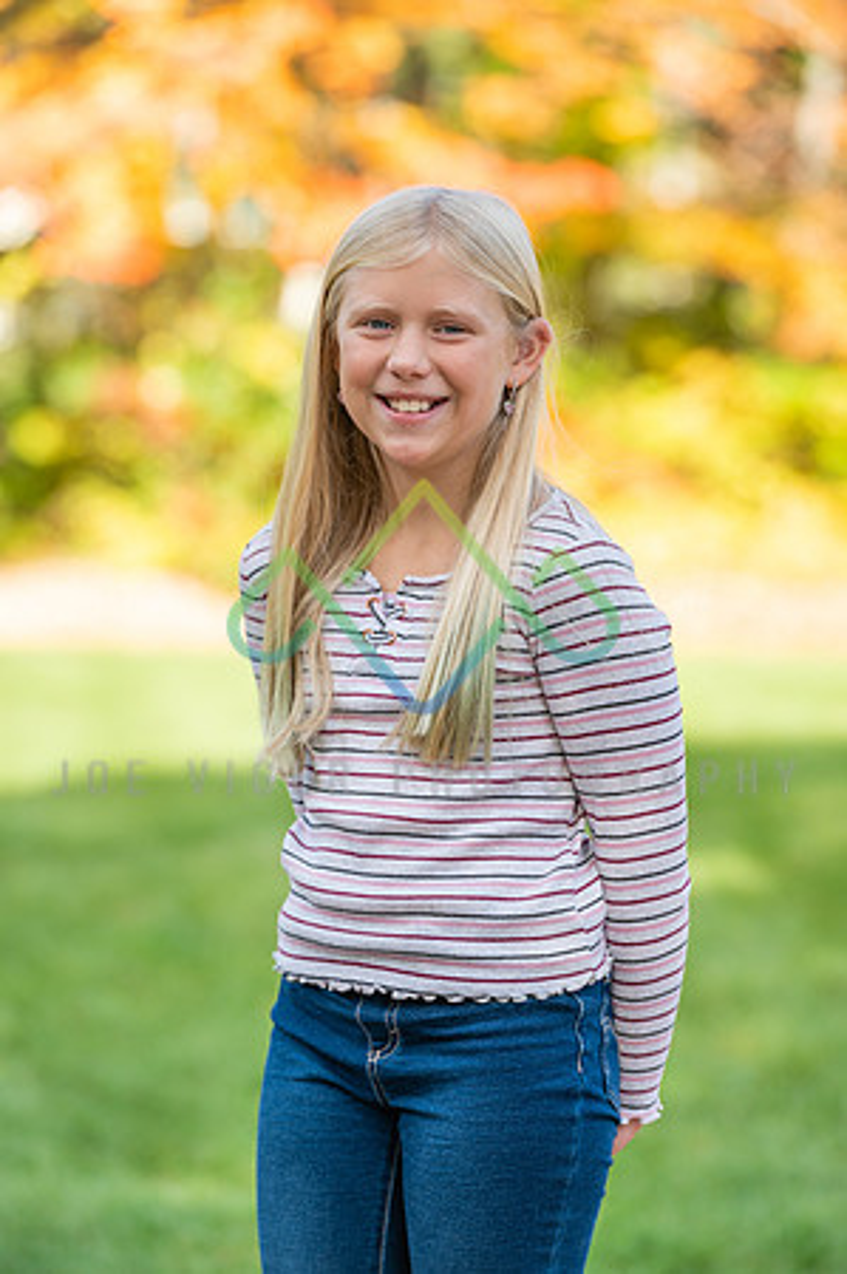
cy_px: 637
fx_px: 7074
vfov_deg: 10.3
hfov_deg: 6.9
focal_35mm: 200
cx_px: 424
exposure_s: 1/200
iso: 100
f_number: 5
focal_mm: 200
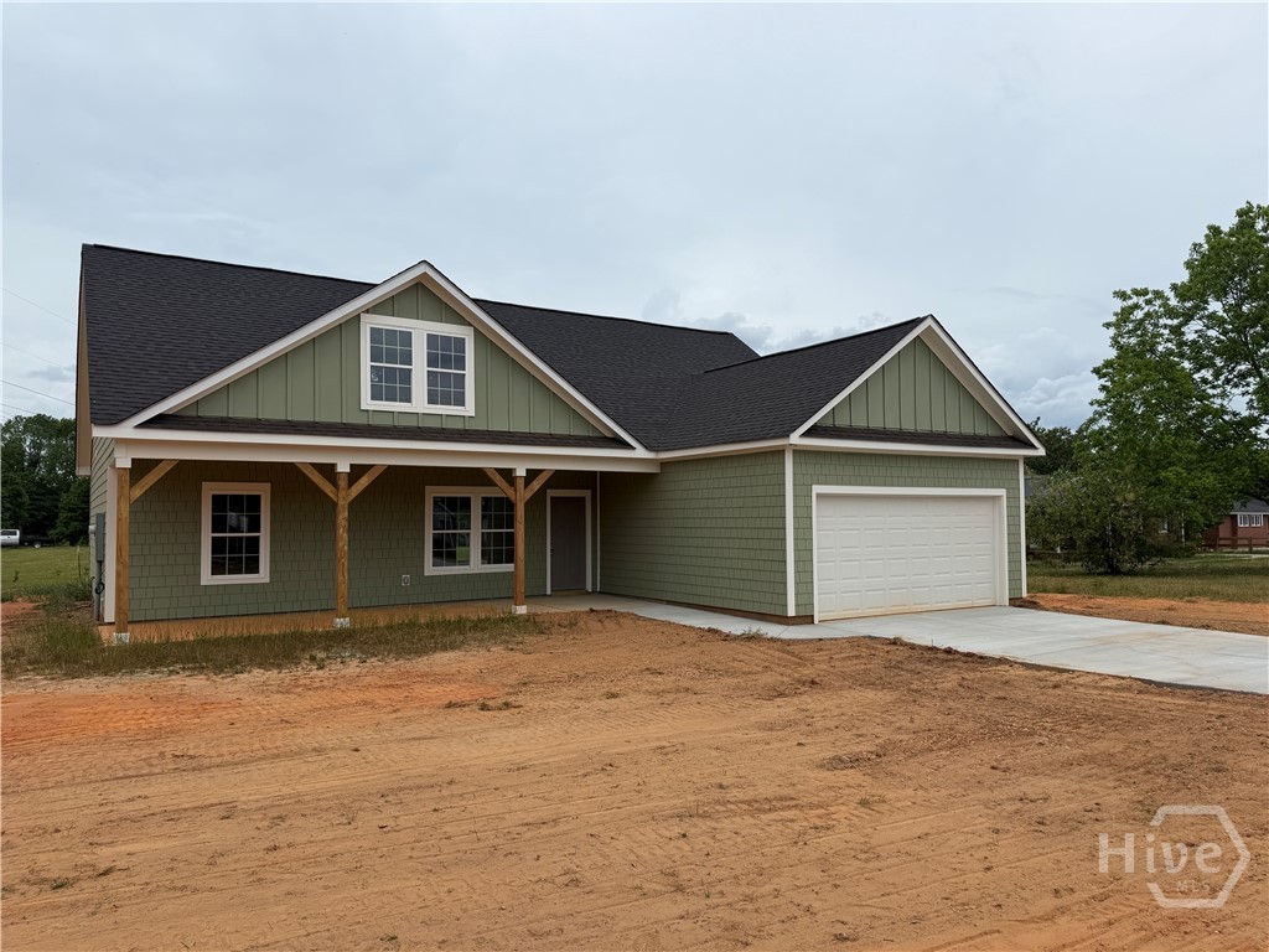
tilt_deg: +1.4
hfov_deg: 71.6
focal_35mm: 24
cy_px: 476
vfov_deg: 56.8
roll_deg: +0.0
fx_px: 880
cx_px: 634
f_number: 1.78
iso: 80
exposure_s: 1/3425
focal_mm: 6.76
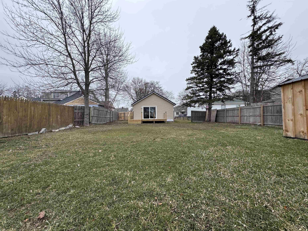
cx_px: 154
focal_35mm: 14
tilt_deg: +0.6
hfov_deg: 102.1
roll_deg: +0.5
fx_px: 125
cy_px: 116
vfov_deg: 85.7
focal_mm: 2.22
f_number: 2.2
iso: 40
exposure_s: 1/476
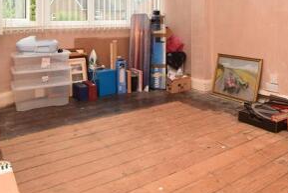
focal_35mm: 34
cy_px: 16
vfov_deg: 36.3
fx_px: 272
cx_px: 167
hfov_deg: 55.5
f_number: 6.3
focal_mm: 10
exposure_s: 1/160
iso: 320
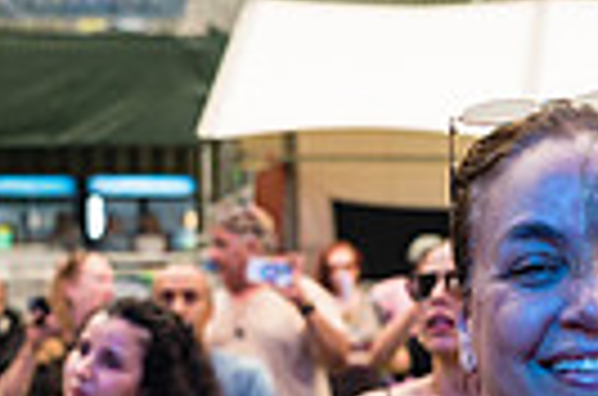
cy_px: 634
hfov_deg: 13.3
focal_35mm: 153
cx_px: 594
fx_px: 2535
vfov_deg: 8.7
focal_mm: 35
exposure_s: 1/250
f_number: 3.5
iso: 2000
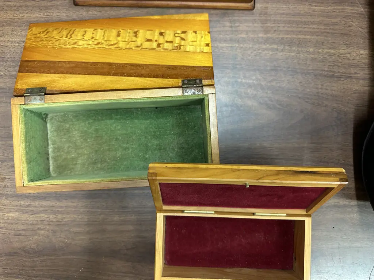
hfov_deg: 71.6
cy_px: 140
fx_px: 259
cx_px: 187
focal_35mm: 24
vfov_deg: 56.8
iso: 320
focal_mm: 6.86
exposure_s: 1/50
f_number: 1.78
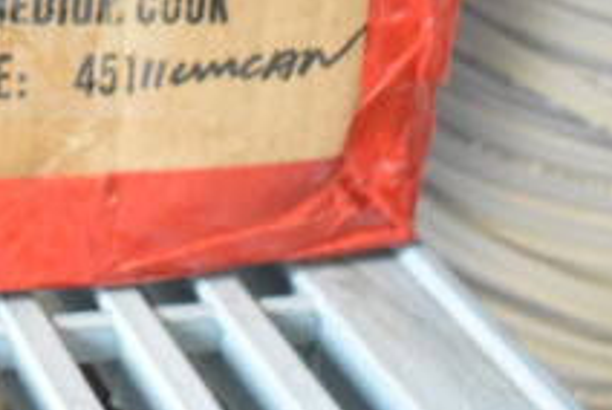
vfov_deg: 11.5
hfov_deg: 16.7
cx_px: -162
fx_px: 1982
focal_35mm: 116
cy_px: -111
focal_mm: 27
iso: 1600
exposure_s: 1/60
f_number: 4
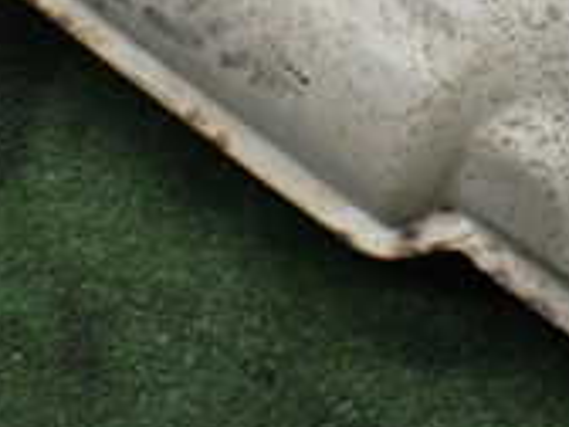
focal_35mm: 107
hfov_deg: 18.3
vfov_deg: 13.4
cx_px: 393
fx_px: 1759
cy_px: -115
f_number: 2.3
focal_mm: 5.4
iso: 500
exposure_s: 1/125
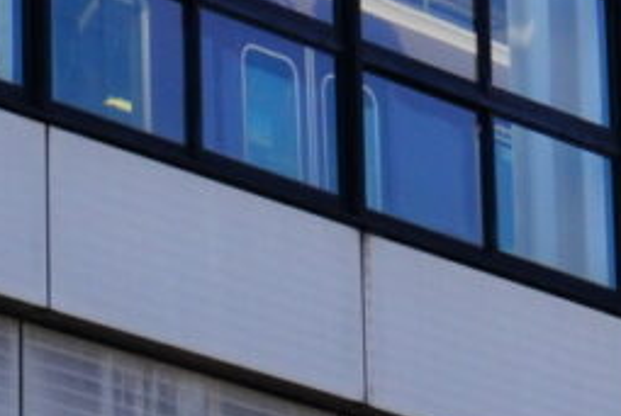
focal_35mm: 376
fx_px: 6497
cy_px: -206
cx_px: 726
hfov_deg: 5.4
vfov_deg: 3.7
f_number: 5.6
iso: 400
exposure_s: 1/1250
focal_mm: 50
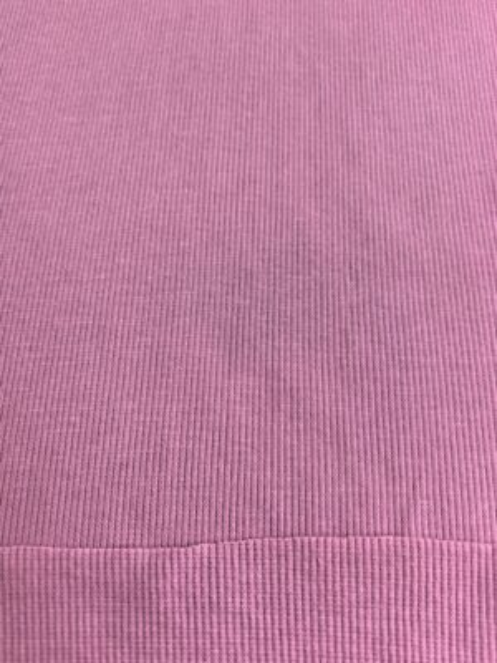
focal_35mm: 27
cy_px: 332
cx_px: 248
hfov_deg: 51.4
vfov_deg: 65.3
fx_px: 517
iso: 160
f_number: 2
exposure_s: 1/50
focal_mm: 6.98
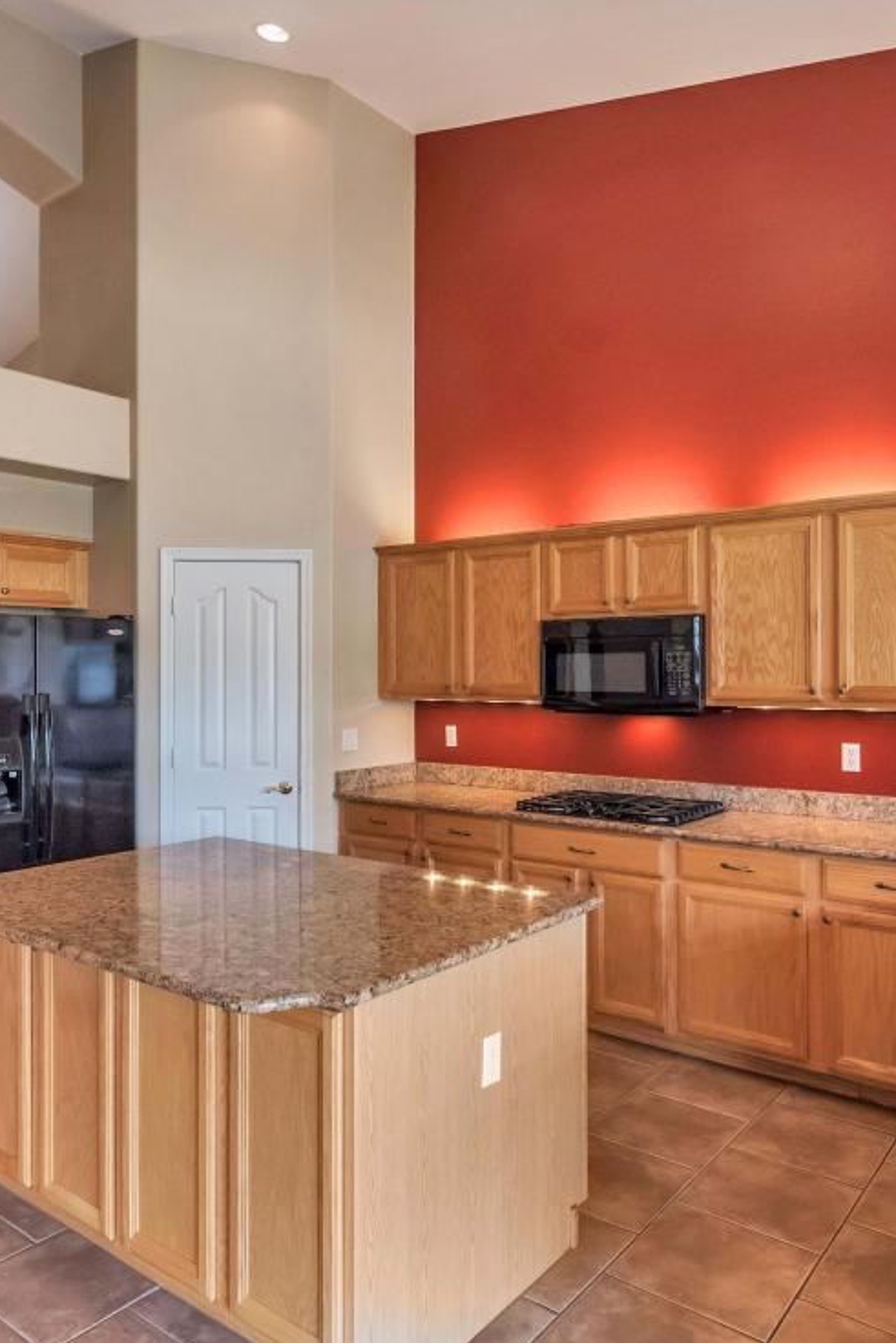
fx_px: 933
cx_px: 429
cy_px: 665
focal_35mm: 25
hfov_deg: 51.3
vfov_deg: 71.5
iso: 4000
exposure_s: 1/125
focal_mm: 16
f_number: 4.5
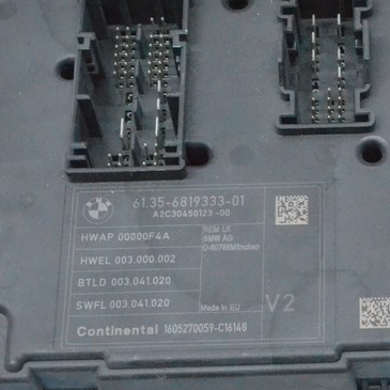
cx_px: 411
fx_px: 1823
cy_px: 86
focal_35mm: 143
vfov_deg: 12.2
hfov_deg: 12.0
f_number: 9
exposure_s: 1/160
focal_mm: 40
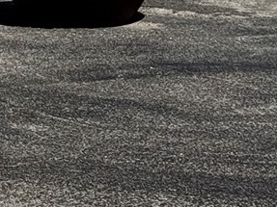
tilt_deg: -2.7
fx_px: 2144
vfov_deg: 5.4
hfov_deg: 7.2
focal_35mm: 268
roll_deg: +0.2
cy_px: -240
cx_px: -252
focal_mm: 6.76
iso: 80
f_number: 1.78
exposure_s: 1/9009
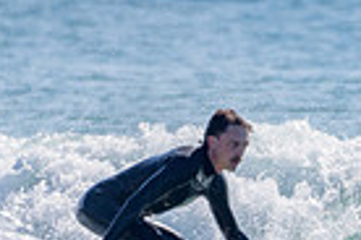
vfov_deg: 0.5
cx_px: 266
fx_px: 25779
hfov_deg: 0.8
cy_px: 192
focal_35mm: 2571
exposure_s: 1/2000
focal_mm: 500
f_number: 5.6
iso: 140
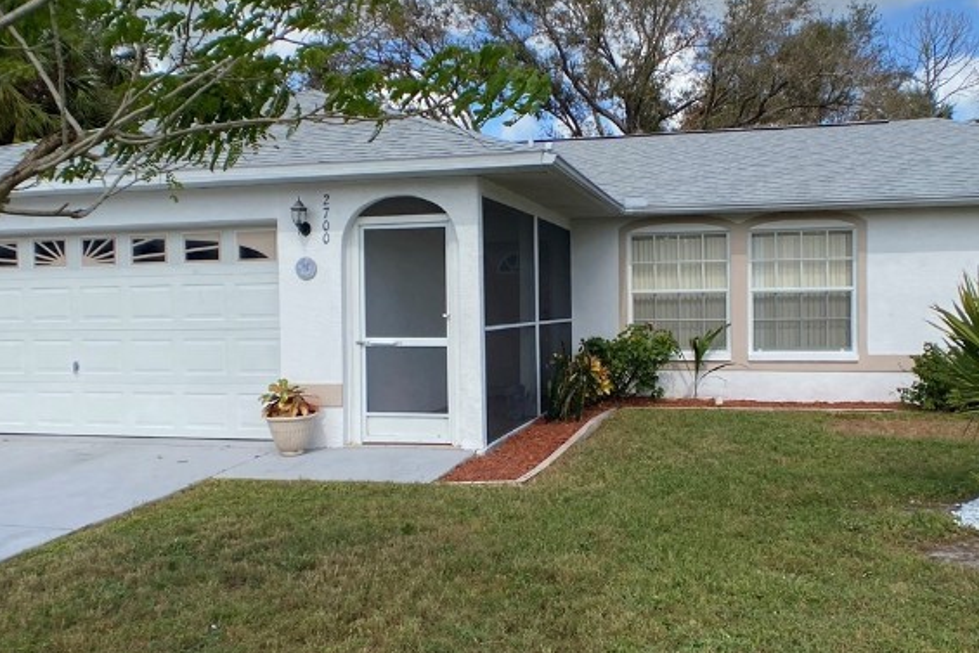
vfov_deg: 27.5
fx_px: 1333
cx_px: 565
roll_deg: +0.7
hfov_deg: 40.2
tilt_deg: -1.6
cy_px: 341
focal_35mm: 49
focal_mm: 4.25
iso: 32
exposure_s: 1/2141
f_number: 1.8
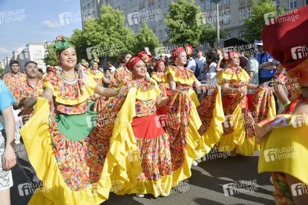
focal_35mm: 30
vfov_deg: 43.5
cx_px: 154
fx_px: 256
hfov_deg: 62.0
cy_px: 102
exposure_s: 1/500
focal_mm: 30
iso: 160
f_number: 6.3
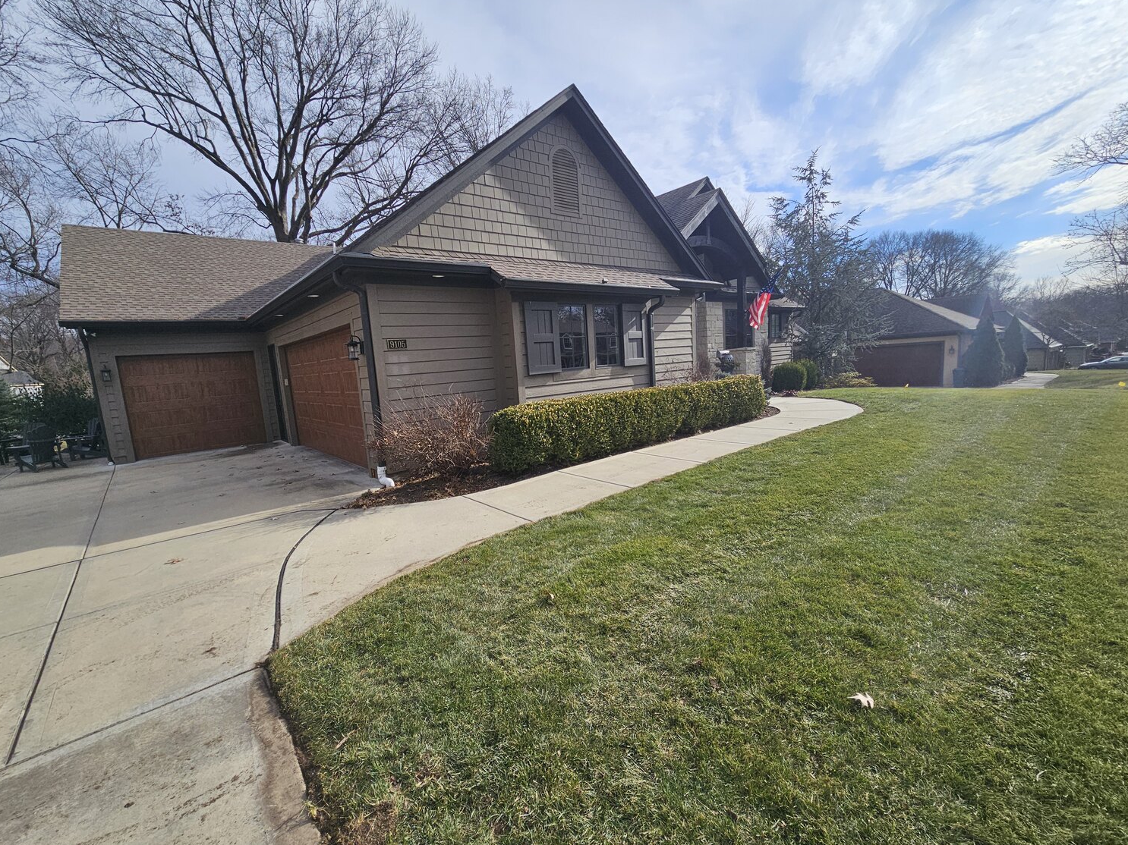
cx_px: 555
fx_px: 456
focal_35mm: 14
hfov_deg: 102.1
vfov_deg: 85.6
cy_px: 435
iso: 50
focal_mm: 2.2
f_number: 2.2
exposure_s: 1/2607
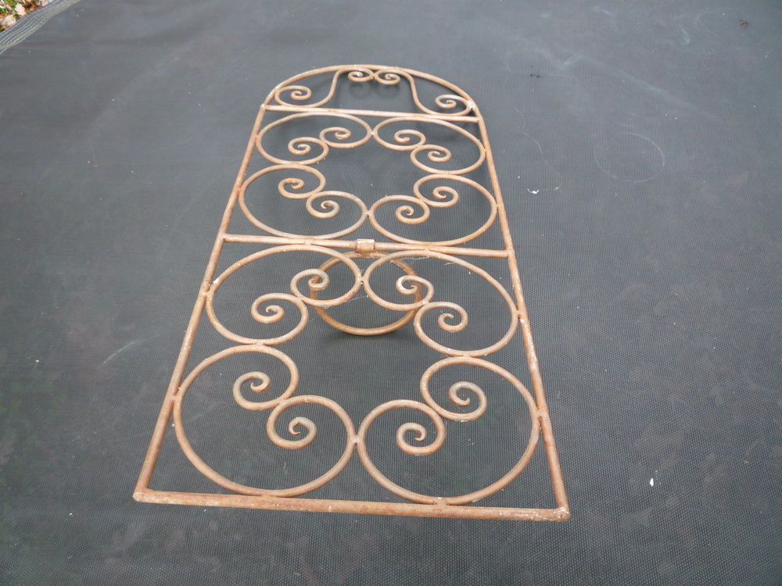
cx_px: 391
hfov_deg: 60.0
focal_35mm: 30
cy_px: 293
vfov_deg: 46.8
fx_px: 678
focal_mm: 5.2
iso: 100
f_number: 3.3
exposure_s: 1/50
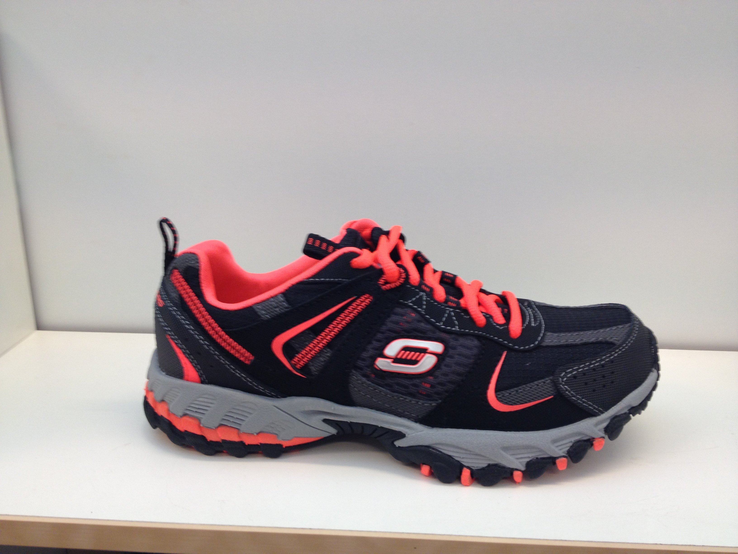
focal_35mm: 35
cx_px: 369
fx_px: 746
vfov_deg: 40.7
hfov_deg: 52.6
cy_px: 277
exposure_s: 1/40
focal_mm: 4.28
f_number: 2.4
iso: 80
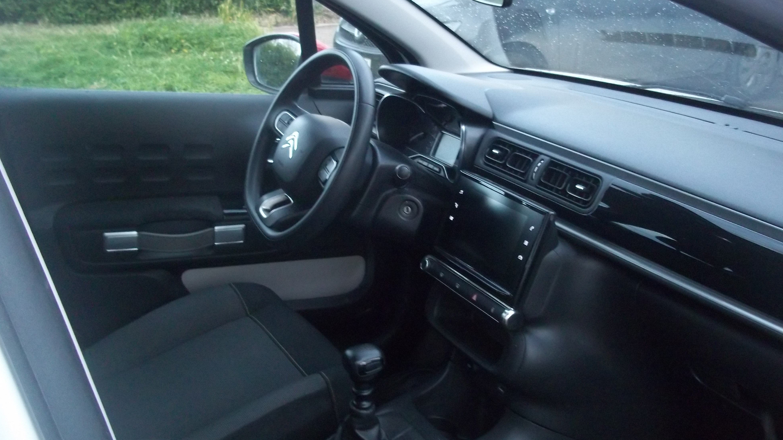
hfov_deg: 50.5
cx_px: 385
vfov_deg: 29.7
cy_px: 194
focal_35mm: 40
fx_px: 830
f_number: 3.1
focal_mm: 6.5
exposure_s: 1/30
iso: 320
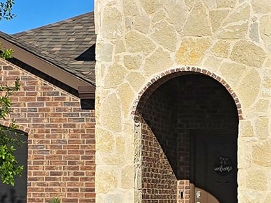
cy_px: 121
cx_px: 263
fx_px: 948
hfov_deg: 16.0
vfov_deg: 12.2
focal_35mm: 121
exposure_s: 1/580
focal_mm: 6.3
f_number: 1.7
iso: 12
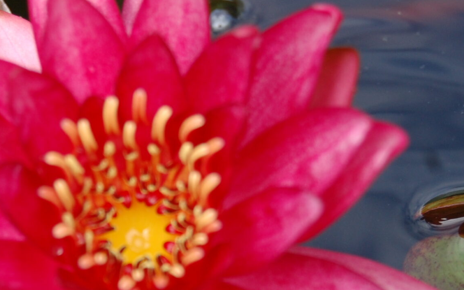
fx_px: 2379
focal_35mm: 188
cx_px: 216
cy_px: 220
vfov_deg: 7.0
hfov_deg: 11.1
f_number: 5.6
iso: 400
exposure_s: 1/320
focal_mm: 55
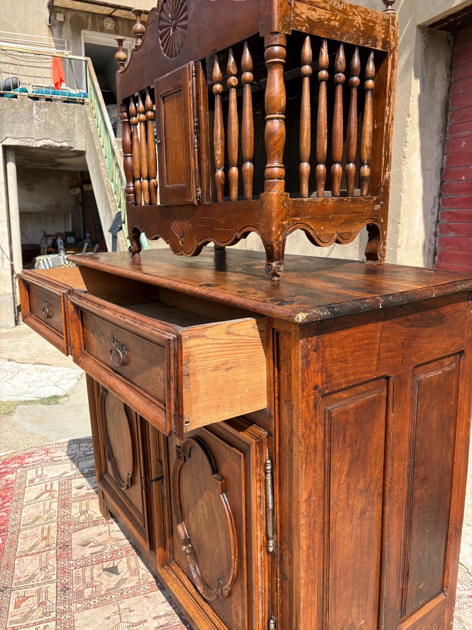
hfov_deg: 53.1
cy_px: 315
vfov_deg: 67.3
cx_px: 236
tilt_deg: -9.3
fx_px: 473
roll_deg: -0.1
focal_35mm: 26
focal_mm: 5.96
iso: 50
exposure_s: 1/1587
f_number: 1.6
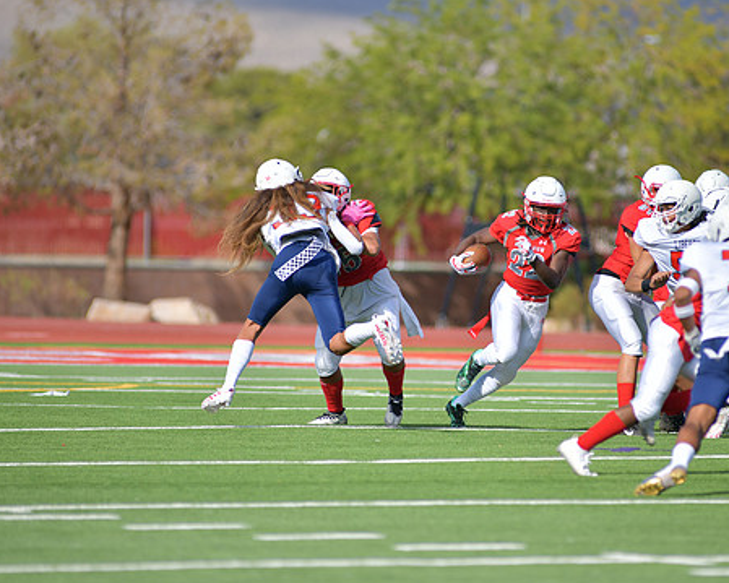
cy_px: 296
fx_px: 7852
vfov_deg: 4.3
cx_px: 424
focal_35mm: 364
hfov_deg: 5.3
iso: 100
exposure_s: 1/2000
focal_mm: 300
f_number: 3.5
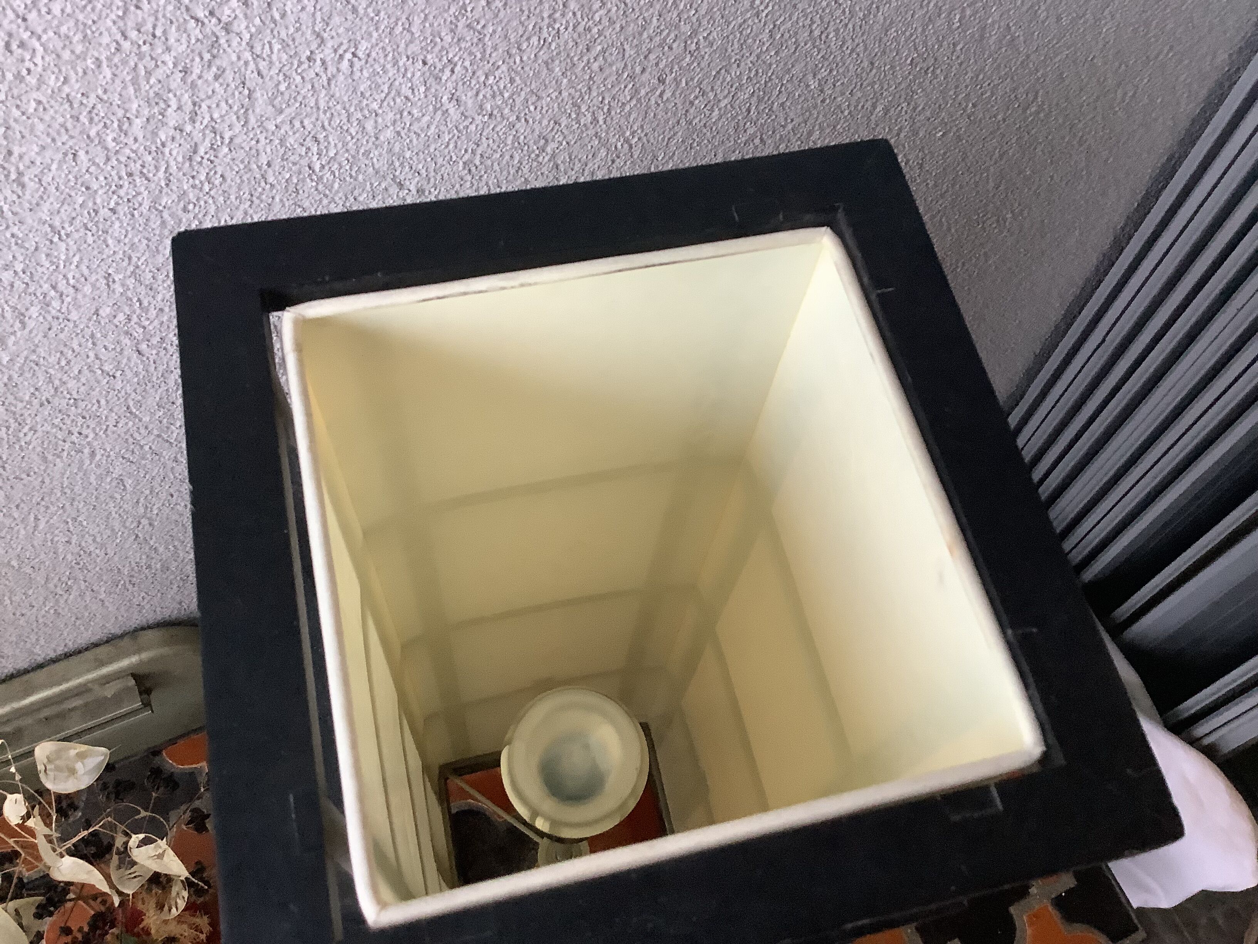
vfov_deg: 45.4
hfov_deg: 58.4
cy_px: 472
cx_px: 629
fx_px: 1127
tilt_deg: -62.8
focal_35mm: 31
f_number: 2.4
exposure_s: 1/50
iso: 200
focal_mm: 3.3
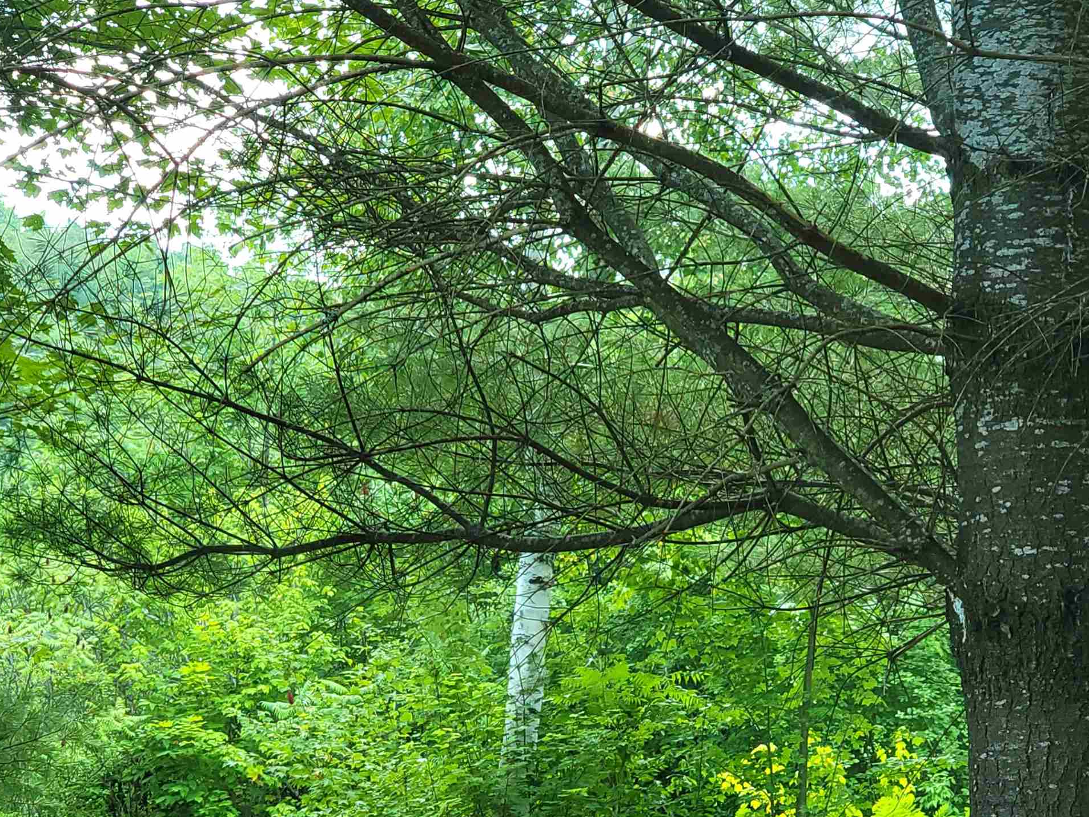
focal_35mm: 116
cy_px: 622
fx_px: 3649
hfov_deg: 17.0
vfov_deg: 12.7
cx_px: 662
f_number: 2.4
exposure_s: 1/60
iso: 50
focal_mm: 9
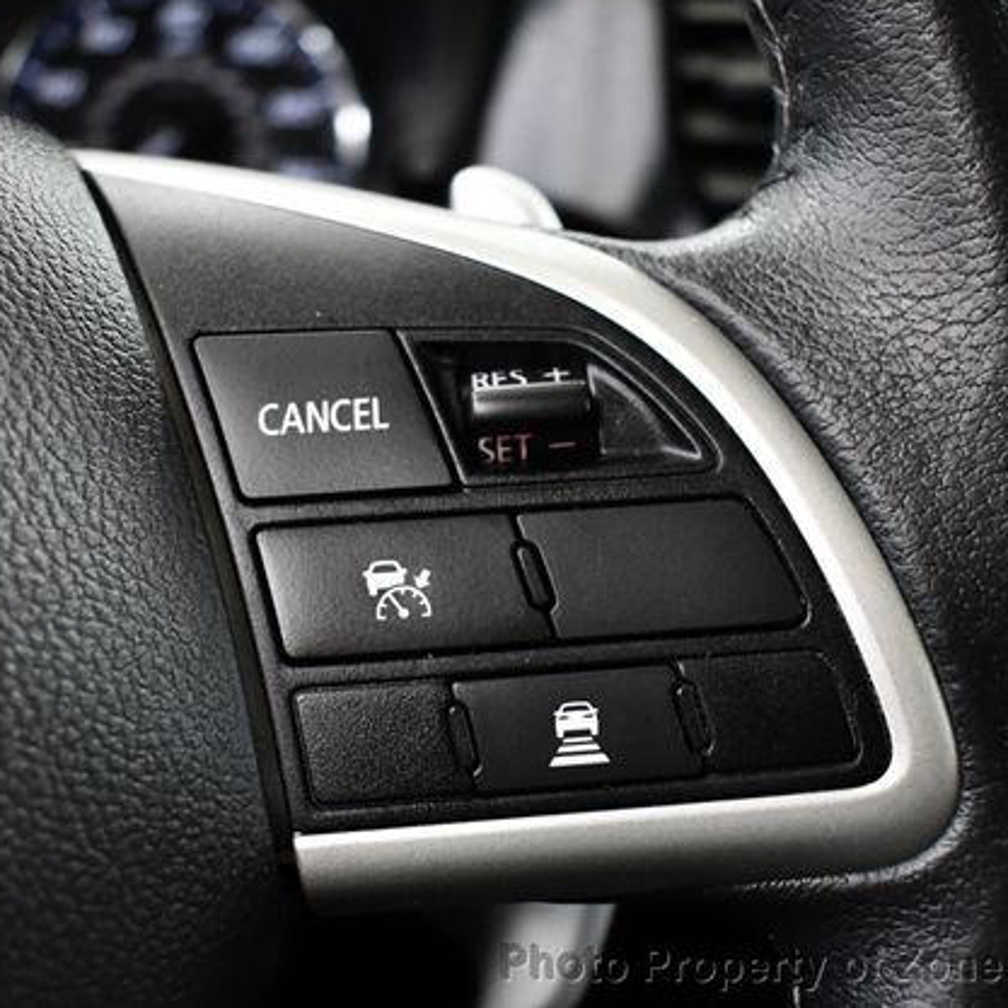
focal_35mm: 47
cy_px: 493
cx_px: 471
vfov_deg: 36.1
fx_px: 1548
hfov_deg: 36.0
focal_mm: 18
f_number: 3.5
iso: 3200
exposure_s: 1/100
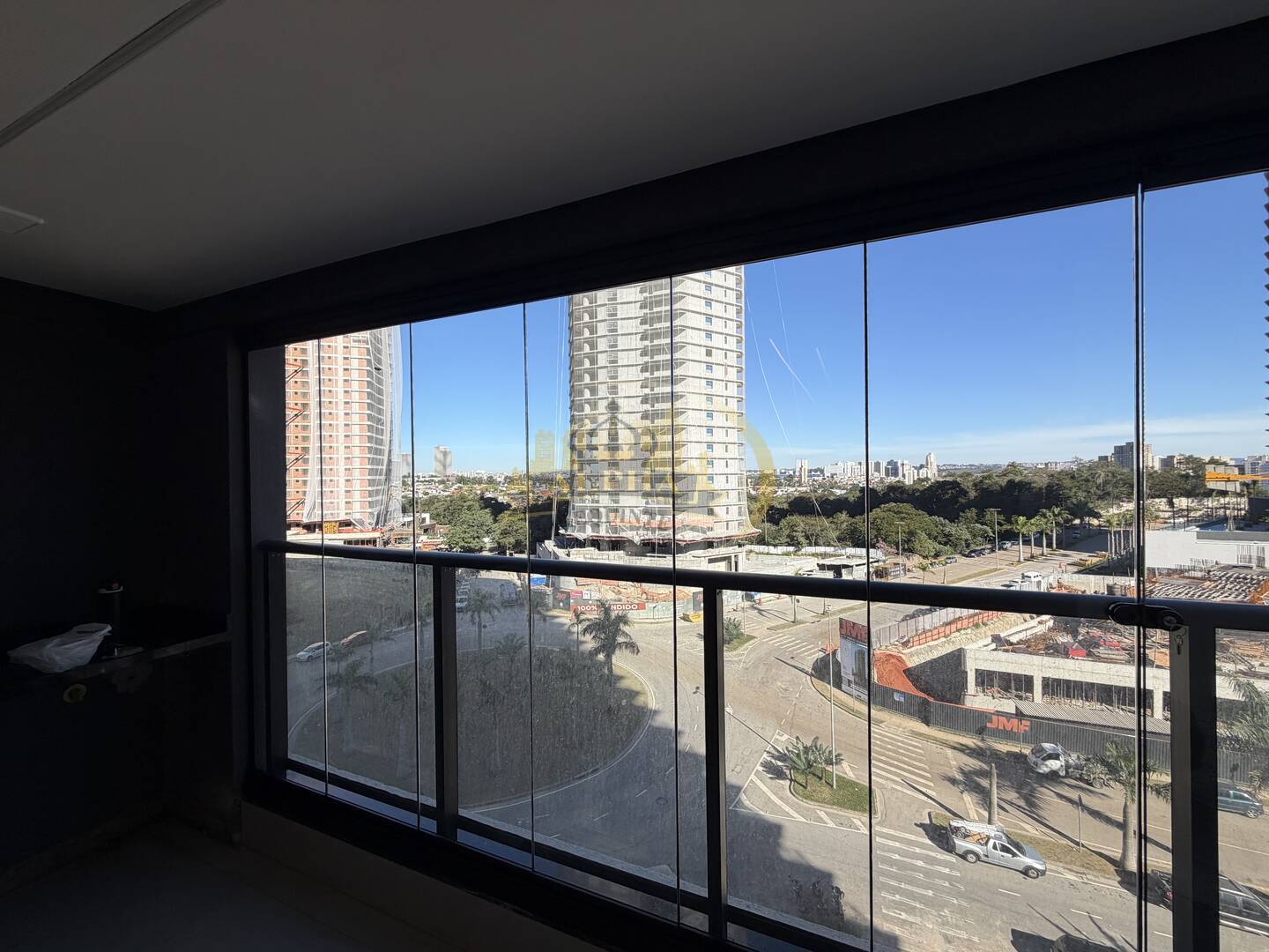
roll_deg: +1.3
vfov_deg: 85.7
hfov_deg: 102.1
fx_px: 513
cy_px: 476
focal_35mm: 14
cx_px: 634
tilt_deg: -0.7
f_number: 2.2
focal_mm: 2.22
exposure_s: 1/770
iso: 32
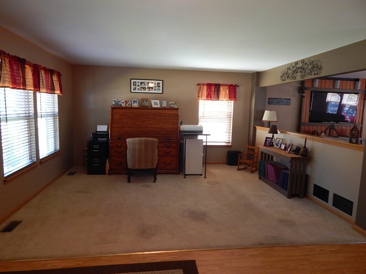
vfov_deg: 61.1
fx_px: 233
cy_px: 137
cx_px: 183
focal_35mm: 22
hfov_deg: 76.4
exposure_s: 1/30
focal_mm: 4
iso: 250
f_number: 3
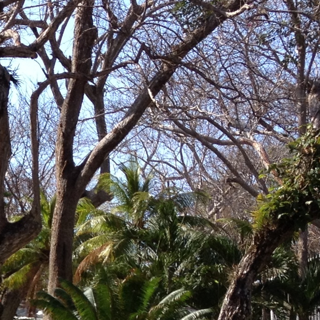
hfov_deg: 11.3
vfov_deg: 11.7
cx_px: -211
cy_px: 392
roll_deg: +1.1
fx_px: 1527
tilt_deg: +2.9
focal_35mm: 146
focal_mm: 4.28
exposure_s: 1/681
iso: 50
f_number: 2.4
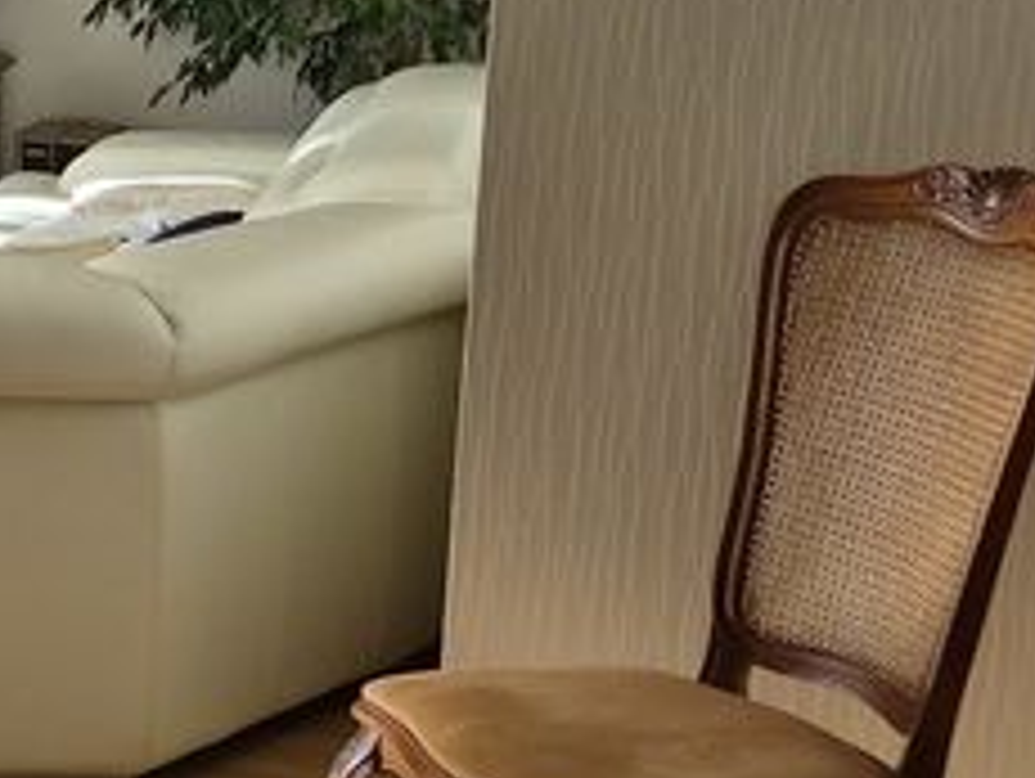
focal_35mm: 100
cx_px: -634
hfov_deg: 17.2
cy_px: 144
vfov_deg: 14.7
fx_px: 2993
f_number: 1.8
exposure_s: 1/1064
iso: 80
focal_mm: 5.4
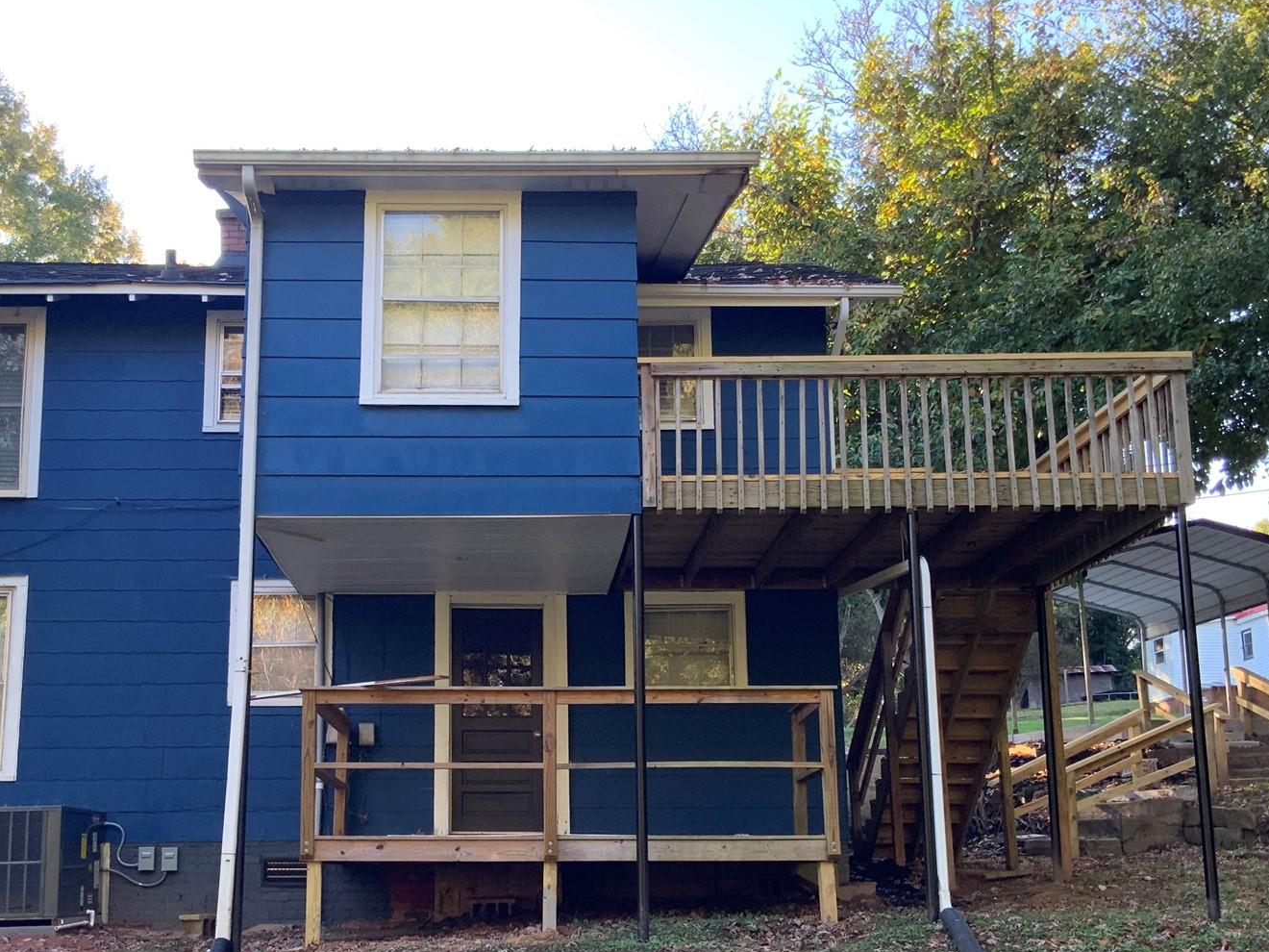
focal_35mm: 45
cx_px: 522
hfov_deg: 41.9
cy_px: 564
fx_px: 1650
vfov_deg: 32.1
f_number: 1.8
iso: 25
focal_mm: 3
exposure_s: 1/120
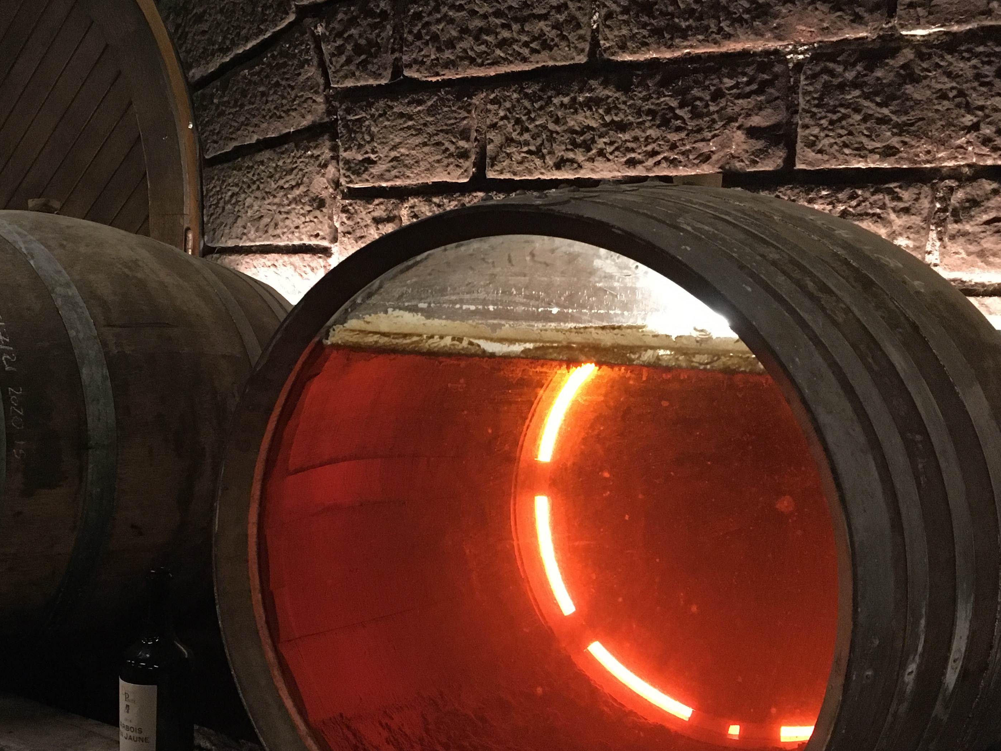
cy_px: 411
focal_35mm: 42
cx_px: 350
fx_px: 1215
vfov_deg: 34.3
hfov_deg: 44.3
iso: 320
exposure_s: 1/17
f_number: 2.2
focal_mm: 4.15
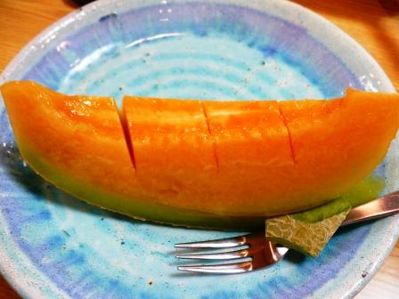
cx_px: 200
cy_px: 150
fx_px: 426
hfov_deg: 50.1
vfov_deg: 38.7
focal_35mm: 37
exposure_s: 1/13
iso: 200
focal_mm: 6.1
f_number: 2.8
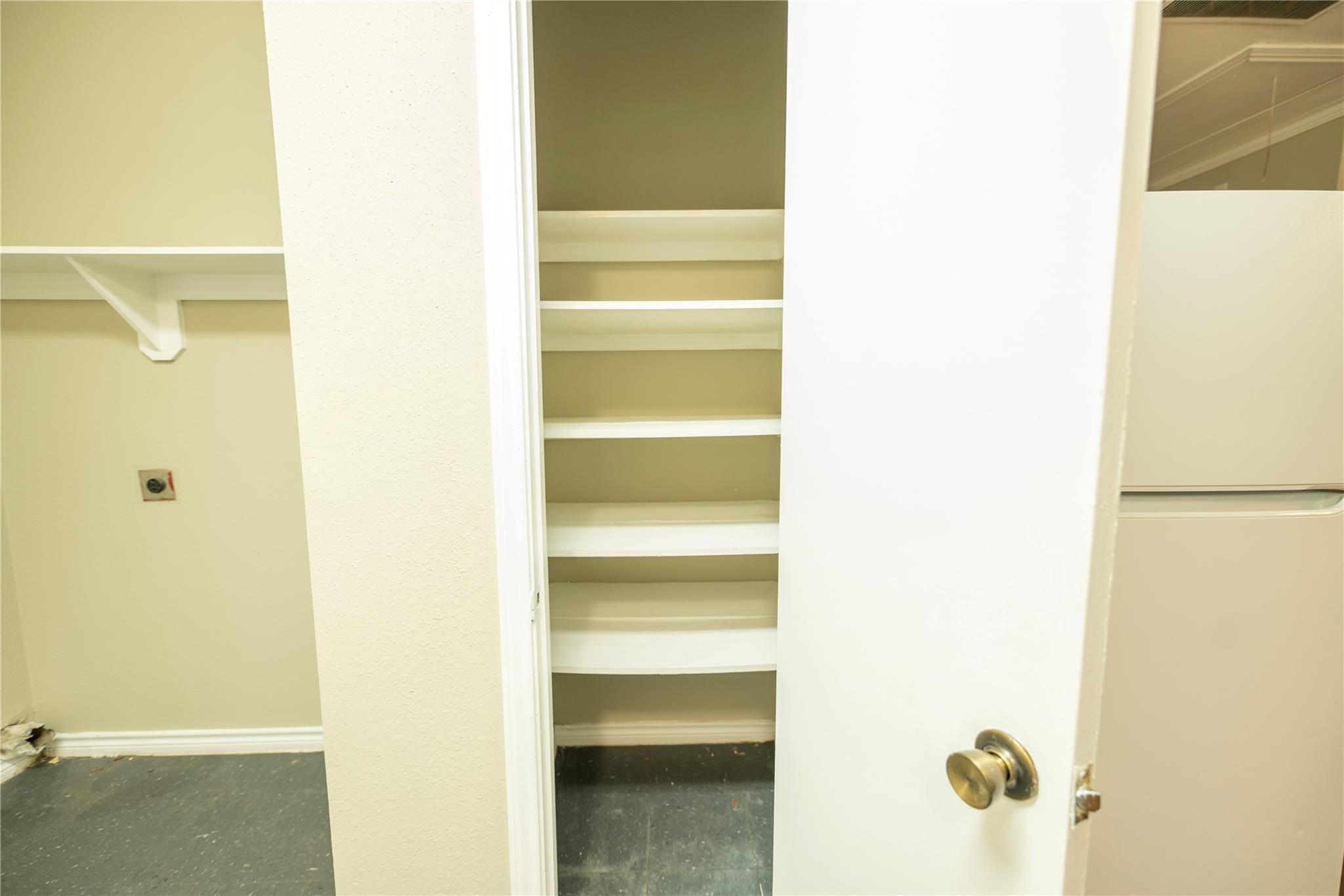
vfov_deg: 81.2
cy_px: 448
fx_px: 523
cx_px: 672
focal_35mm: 14
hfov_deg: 104.3
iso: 100
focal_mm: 14
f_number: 2.8
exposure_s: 1/4
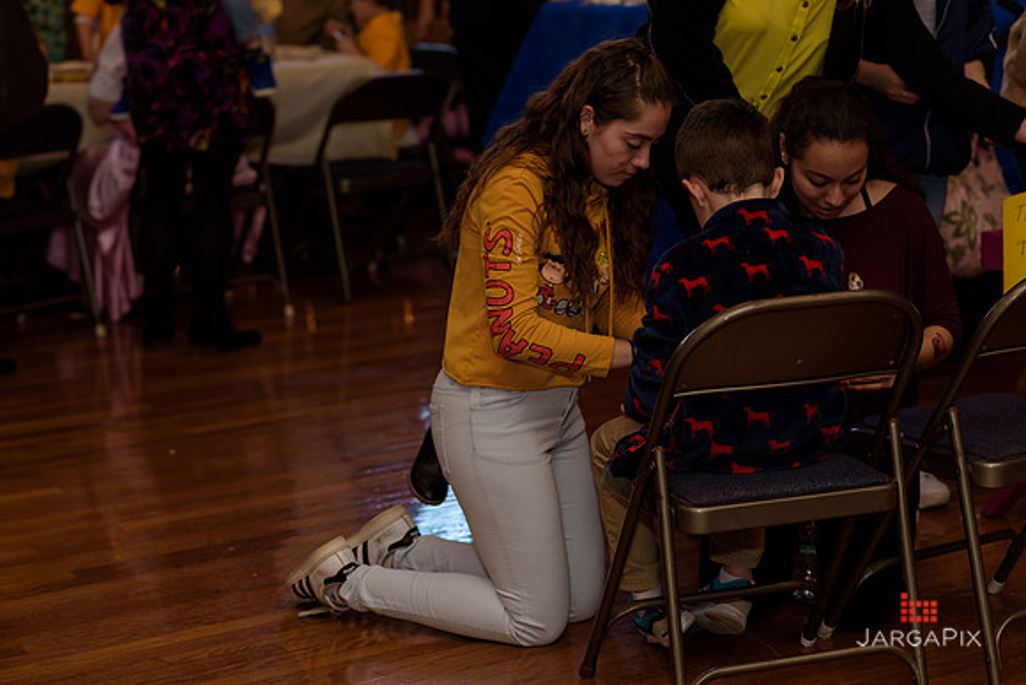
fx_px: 2423
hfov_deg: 23.9
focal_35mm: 85
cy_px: 342
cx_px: 513
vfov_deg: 16.1
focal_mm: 85
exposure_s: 1/200
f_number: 3.2
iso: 320
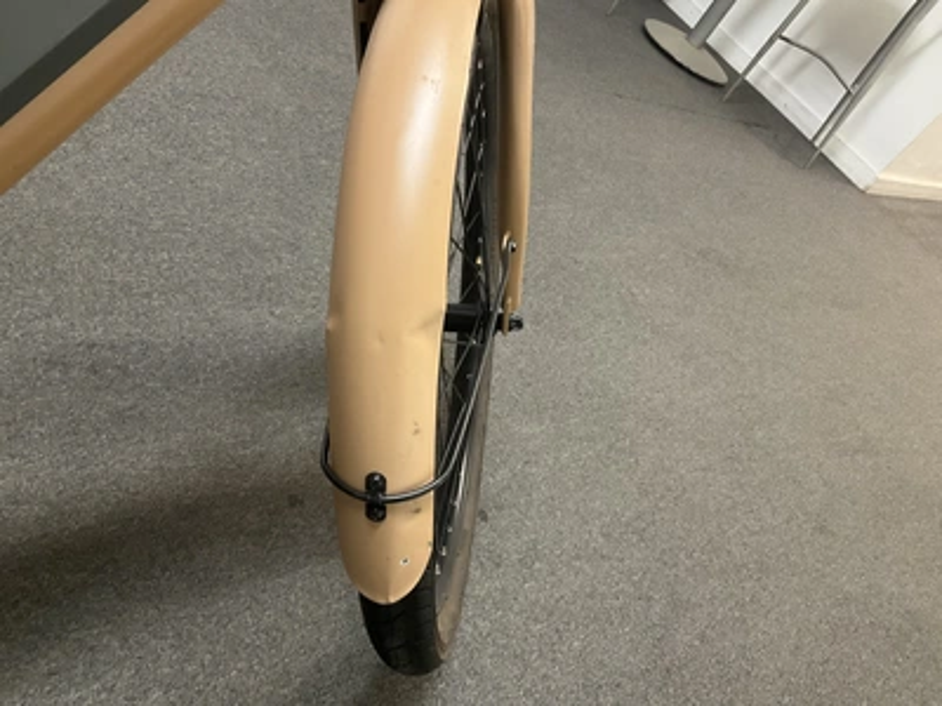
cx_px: 471
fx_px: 789
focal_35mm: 29
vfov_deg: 48.2
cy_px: 353
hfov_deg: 61.7
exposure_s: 1/40
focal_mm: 3
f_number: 1.8
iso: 320
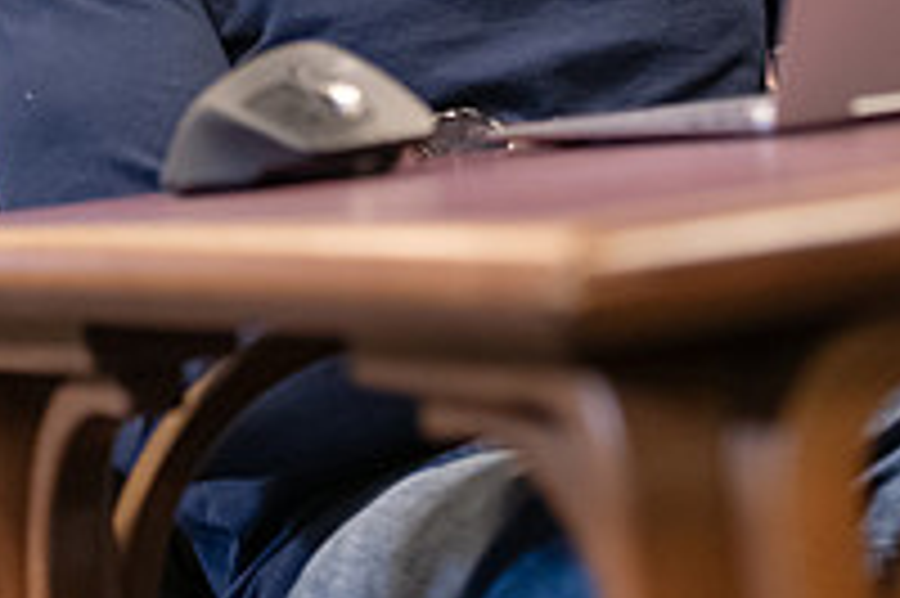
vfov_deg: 6.7
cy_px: -232
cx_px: 94
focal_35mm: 203
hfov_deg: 10.1
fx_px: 5071
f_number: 3.2
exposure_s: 1/200
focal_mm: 70
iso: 2500
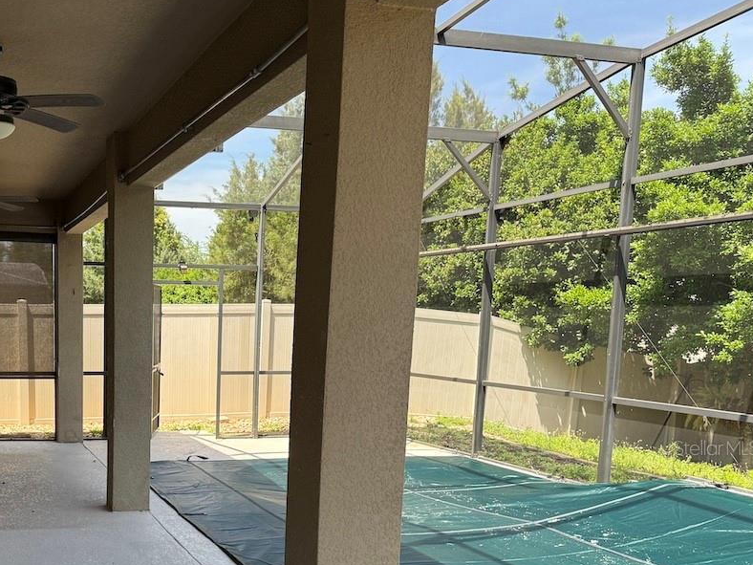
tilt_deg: -6.4
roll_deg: -0.8
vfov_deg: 35.7
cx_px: 152
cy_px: 447
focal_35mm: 39
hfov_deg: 45.5
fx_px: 848
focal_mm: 6.76
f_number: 1.78
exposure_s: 1/878
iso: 100
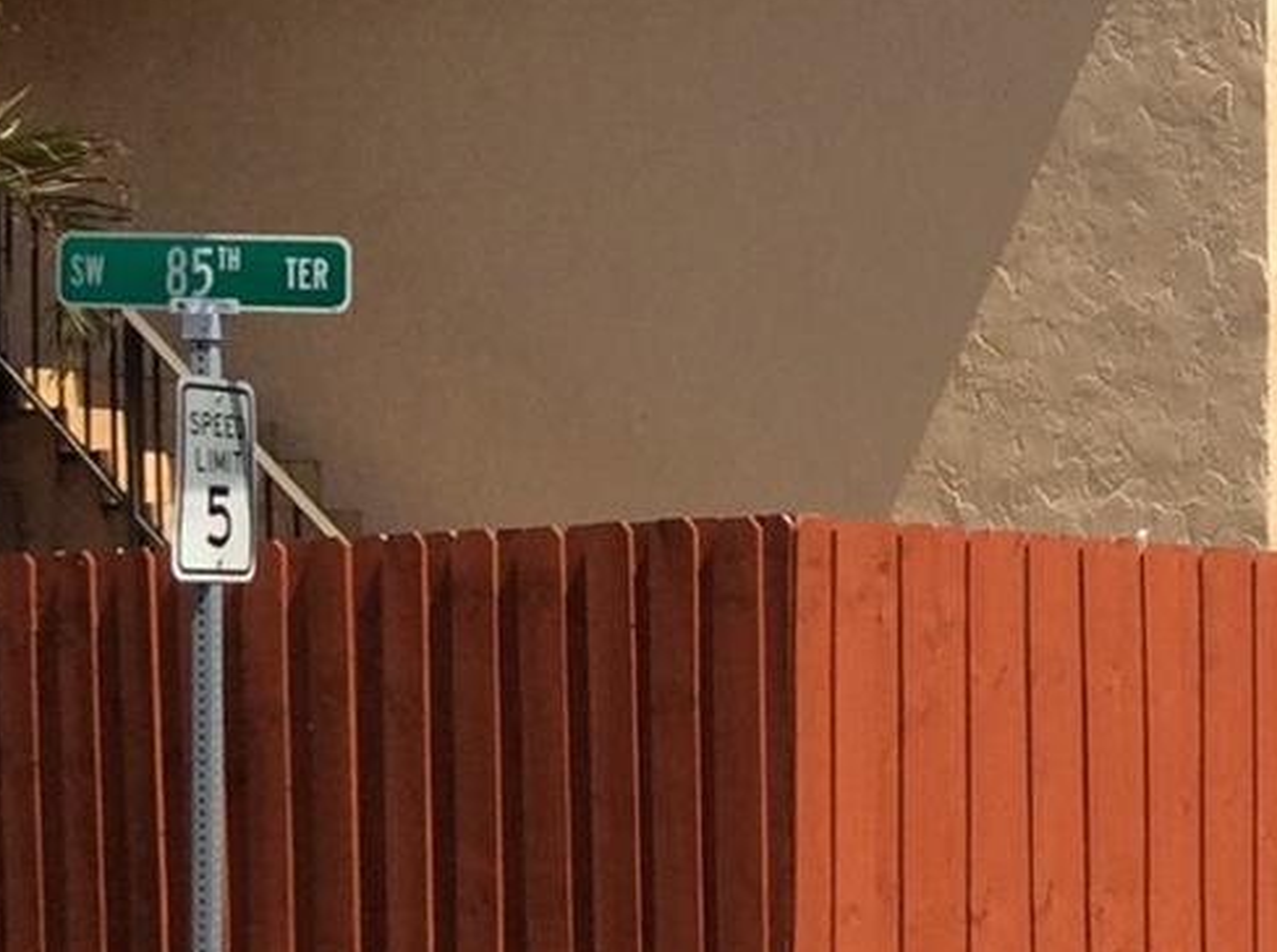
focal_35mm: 105
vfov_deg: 14.0
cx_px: 1594
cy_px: 662
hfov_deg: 17.7
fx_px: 3866
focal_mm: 3.3
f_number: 2.4
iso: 32
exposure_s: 1/2045
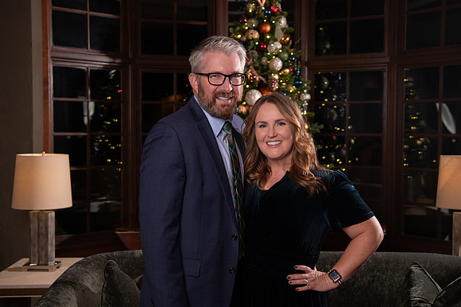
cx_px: 230
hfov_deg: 41.9
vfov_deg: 28.6
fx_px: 601
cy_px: 143
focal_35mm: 47
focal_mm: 44
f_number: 4
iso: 1600
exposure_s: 1/250
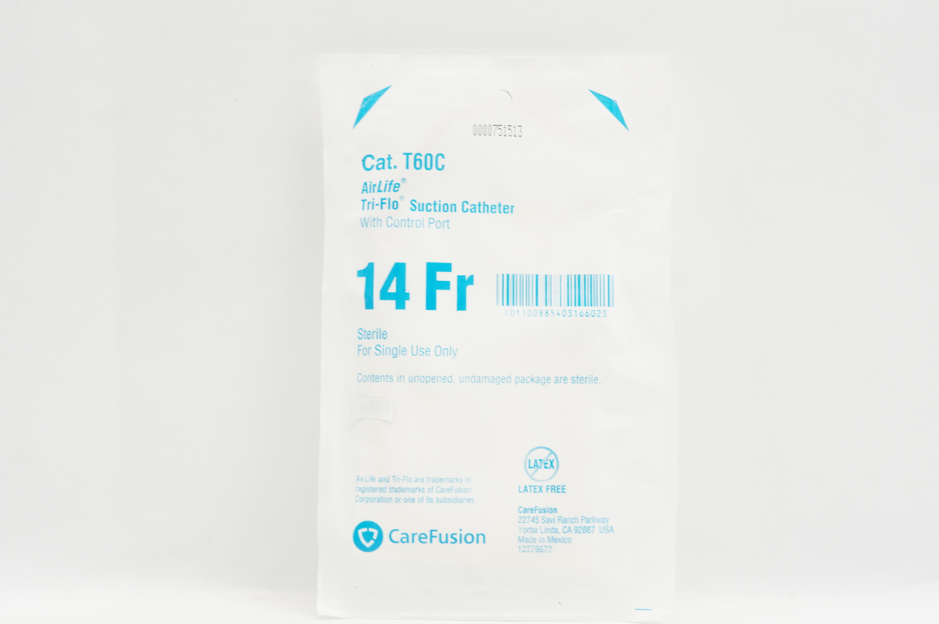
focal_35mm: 82
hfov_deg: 24.6
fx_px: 2150
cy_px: 312
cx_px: 470
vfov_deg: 16.5
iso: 200
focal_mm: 55
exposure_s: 1/25
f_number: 6.3
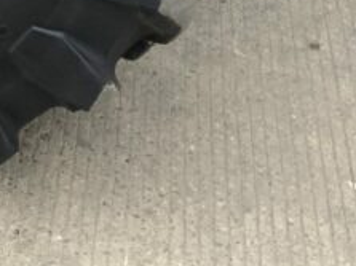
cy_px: -304
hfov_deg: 14.5
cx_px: -26
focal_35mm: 133
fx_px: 1367
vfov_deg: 10.1
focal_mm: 3
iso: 32
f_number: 1.8
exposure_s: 1/122
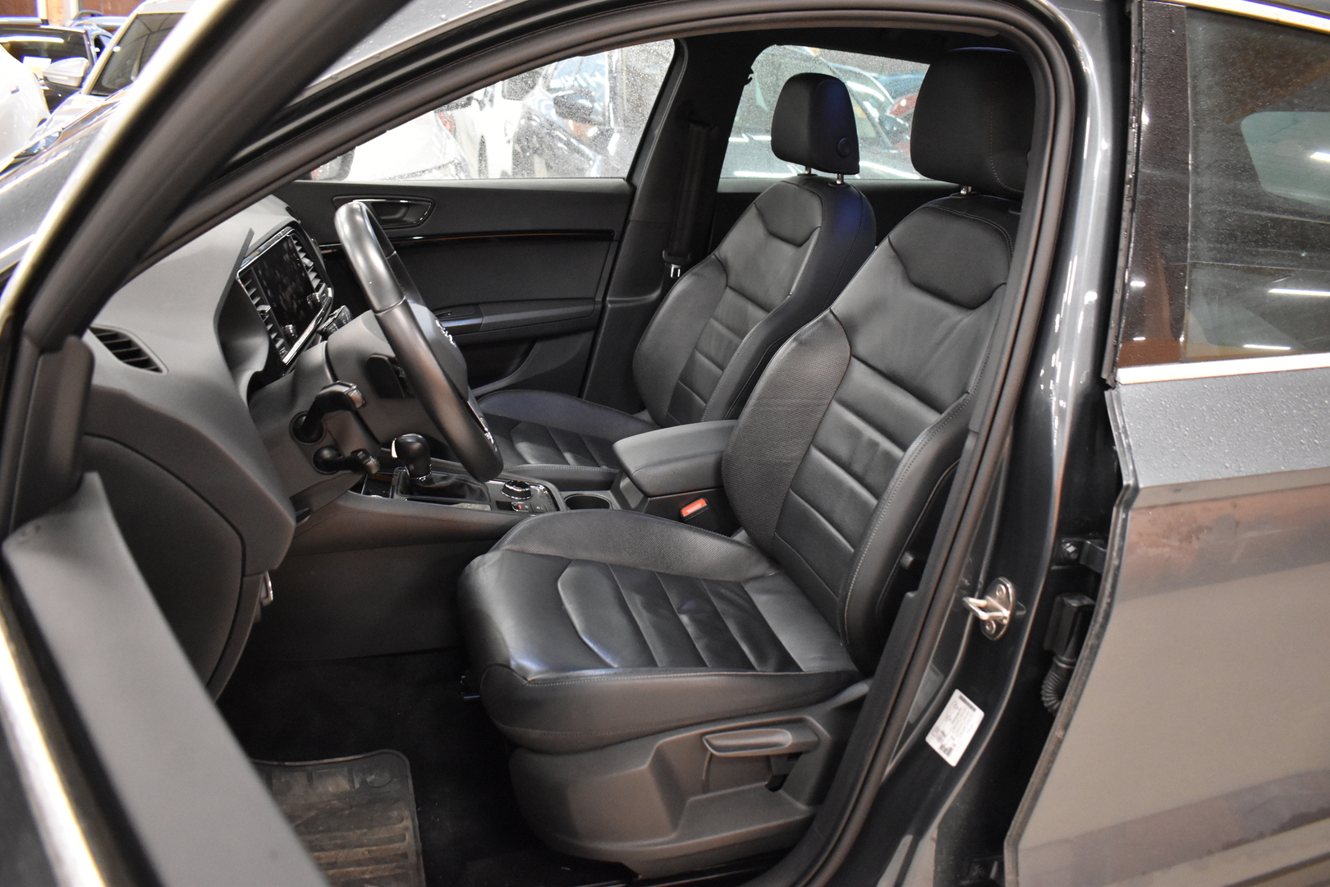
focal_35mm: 27
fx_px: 997
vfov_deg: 47.9
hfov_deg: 67.4
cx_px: 665
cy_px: 444
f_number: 3.5
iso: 3600
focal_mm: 18
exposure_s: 1/60
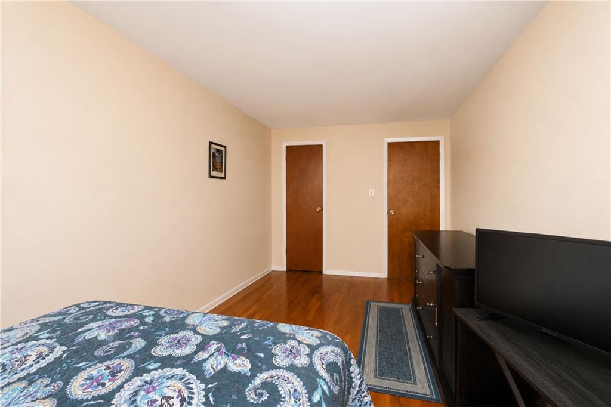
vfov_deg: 77.3
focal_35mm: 15
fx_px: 254
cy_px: 204
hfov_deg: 100.4
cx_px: 306
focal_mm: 10
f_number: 8
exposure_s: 1/60
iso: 2000
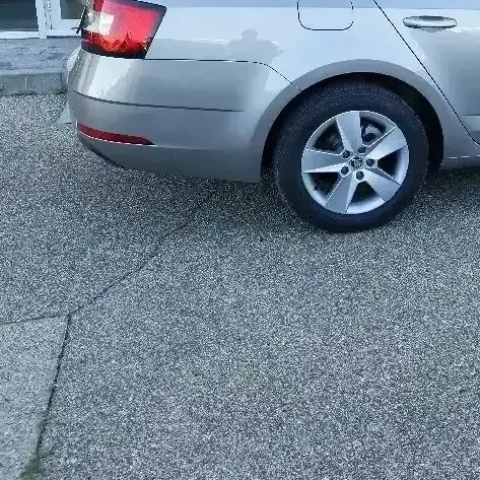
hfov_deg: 36.0
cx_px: 459
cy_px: 107
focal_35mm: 43
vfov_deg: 37.9
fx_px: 675
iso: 50
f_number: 1.67
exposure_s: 1/385
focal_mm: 6.62
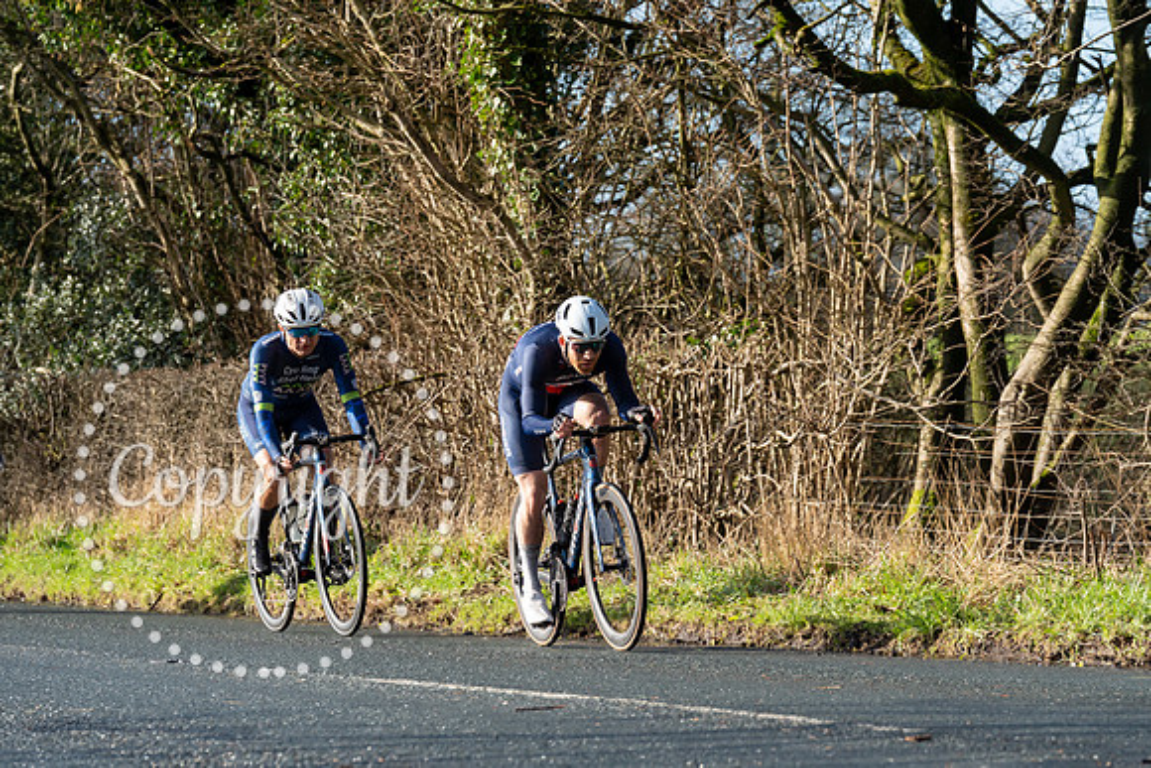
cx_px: 576
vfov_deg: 7.0
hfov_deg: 10.4
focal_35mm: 197
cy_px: 384
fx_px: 6300
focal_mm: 197
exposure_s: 1/1000
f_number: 7.1
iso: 1000
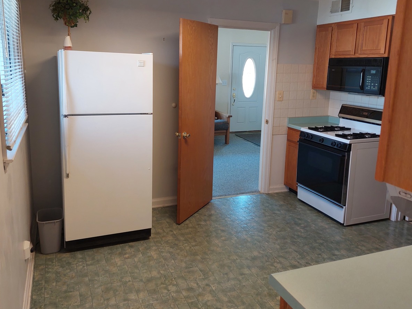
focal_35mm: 29
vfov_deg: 48.1
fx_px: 345
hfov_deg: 61.6
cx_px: 195
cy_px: 136
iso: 200
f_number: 1.8
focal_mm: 5.23
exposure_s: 1/60
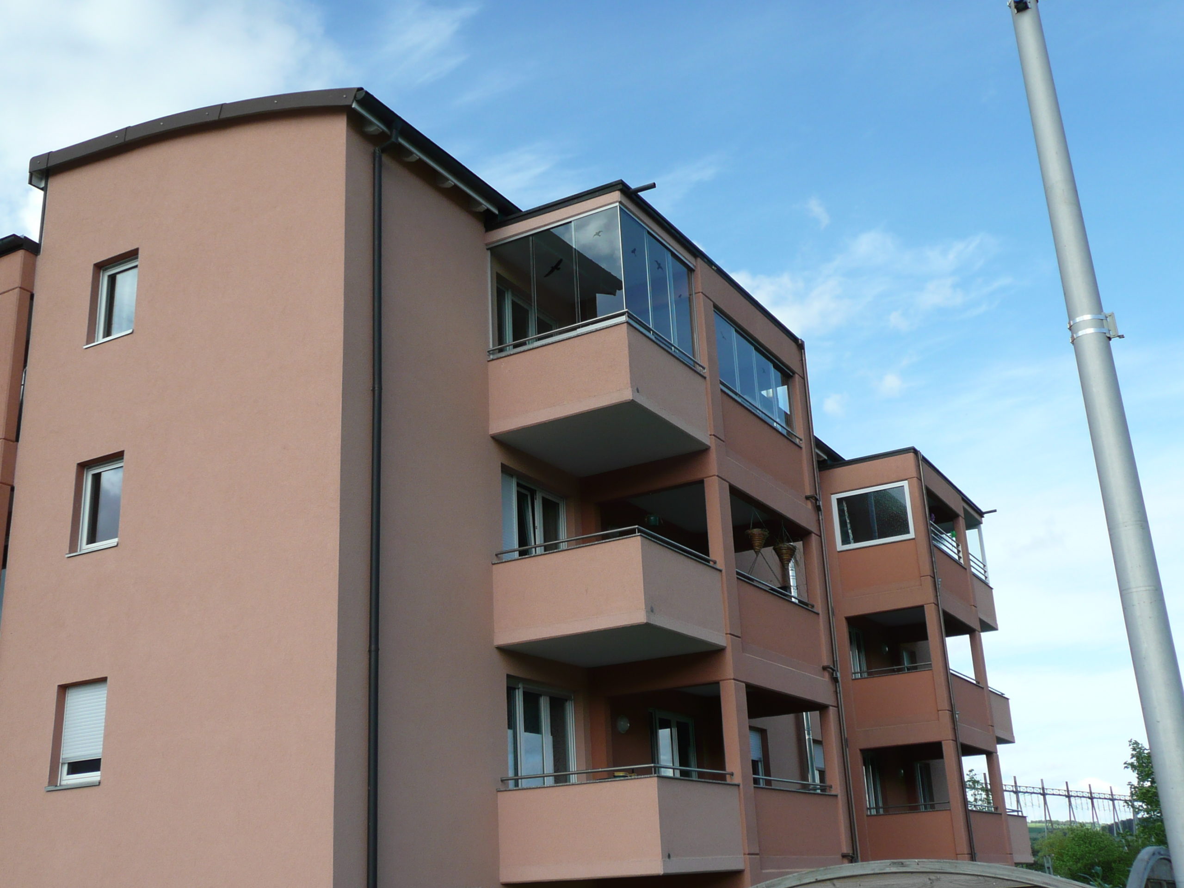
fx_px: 1300
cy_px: 444
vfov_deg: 37.7
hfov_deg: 49.0
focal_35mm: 38
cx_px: 592
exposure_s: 1/500
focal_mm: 6.2
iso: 100
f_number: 3.8
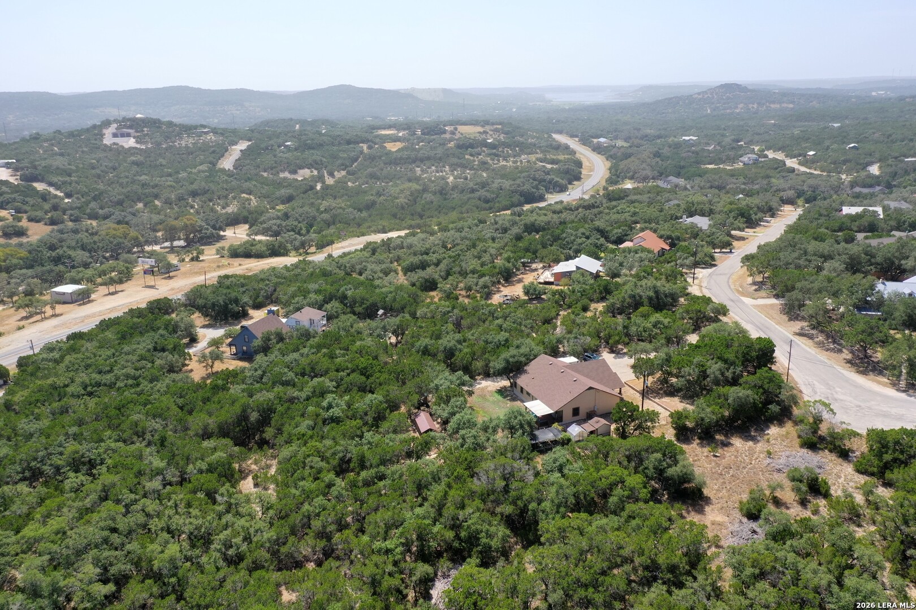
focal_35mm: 28
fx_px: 712
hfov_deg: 65.5
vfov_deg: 46.4
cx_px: 458
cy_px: 305
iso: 100
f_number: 5.6
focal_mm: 10.26
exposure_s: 1/400
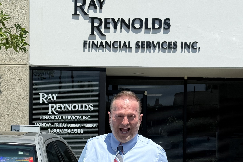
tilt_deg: +2.6
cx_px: 123
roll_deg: -0.7
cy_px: 122
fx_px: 486
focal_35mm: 72
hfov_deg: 28.1
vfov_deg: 18.8
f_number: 1.78
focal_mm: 6.76
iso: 64
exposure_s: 1/7143
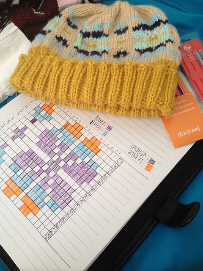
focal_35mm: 35
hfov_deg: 40.7
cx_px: 102
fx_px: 274
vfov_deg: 52.6
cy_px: 136
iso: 64
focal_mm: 4.28
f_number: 2.4
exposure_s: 1/20
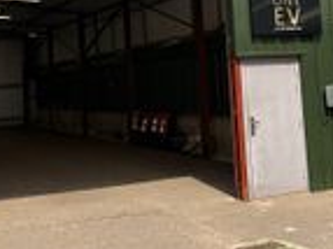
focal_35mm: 67
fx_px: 644
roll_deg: +3.1
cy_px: 26
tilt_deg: +5.4
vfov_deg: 21.4
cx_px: 177
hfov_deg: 29.0
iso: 80
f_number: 1.78
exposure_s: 1/3584
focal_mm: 6.76
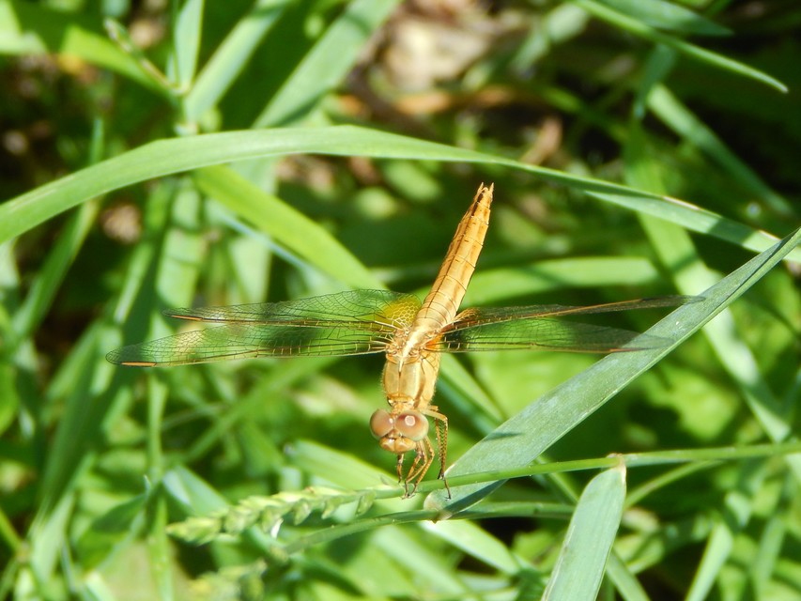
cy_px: 300
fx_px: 5369
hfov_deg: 8.5
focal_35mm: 232
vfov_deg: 6.4
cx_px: 400
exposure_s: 1/320
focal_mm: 41.7
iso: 125
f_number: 5.6
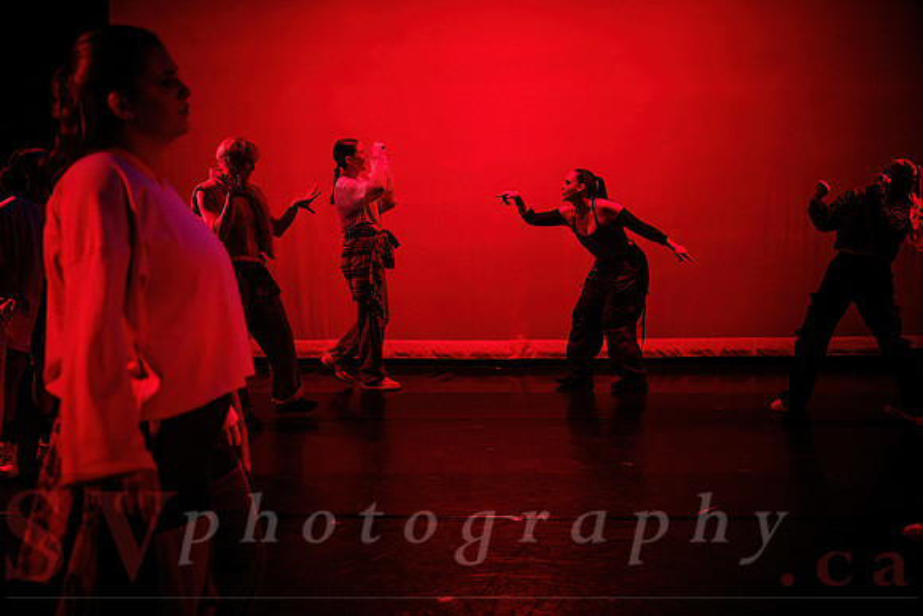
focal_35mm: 36
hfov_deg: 53.4
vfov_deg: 37.1
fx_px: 916
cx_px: 441
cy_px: 294
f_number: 2.8
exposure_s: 1/300
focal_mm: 33.5
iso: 640
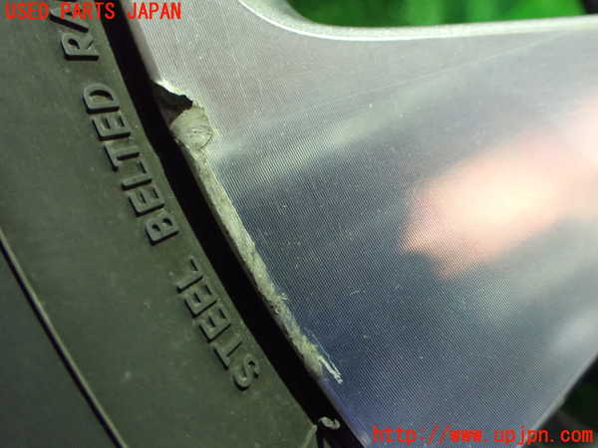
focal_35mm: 30
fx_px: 518
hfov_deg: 60.0
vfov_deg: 46.8
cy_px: 224
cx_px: 299
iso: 1250
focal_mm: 5.4
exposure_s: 1/30
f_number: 2.3
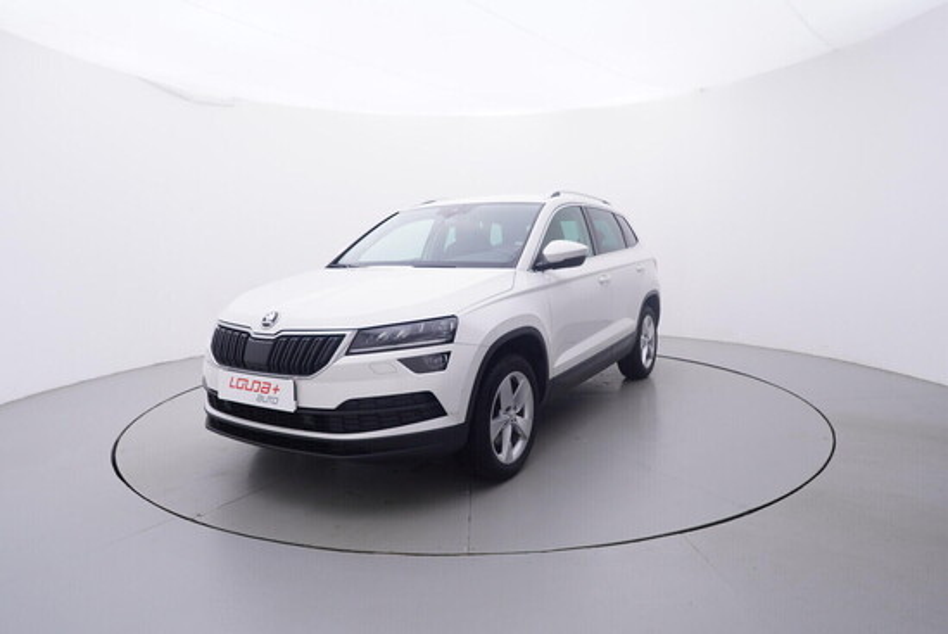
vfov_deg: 56.2
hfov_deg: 77.3
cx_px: 474
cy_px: 317
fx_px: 593
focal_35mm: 22
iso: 200
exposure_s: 1/80
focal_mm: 15
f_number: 5
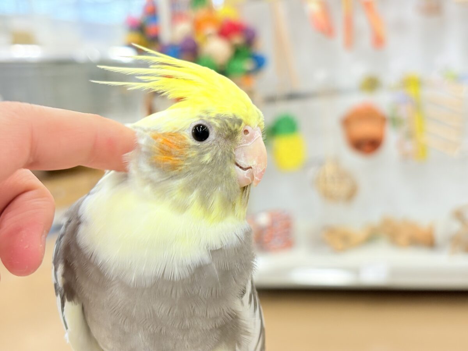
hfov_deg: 36.8
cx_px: 234
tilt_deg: -4.8
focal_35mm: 52
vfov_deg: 28.0
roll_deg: +7.5
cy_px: 176
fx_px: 703
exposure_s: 1/50
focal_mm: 5.96
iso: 50
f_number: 1.6
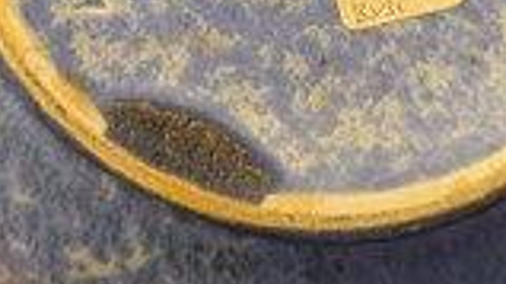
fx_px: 884
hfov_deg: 31.9
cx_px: 272
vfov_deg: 16.8
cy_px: -121
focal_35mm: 66
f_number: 1.85
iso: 703
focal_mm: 6.81
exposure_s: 1/100
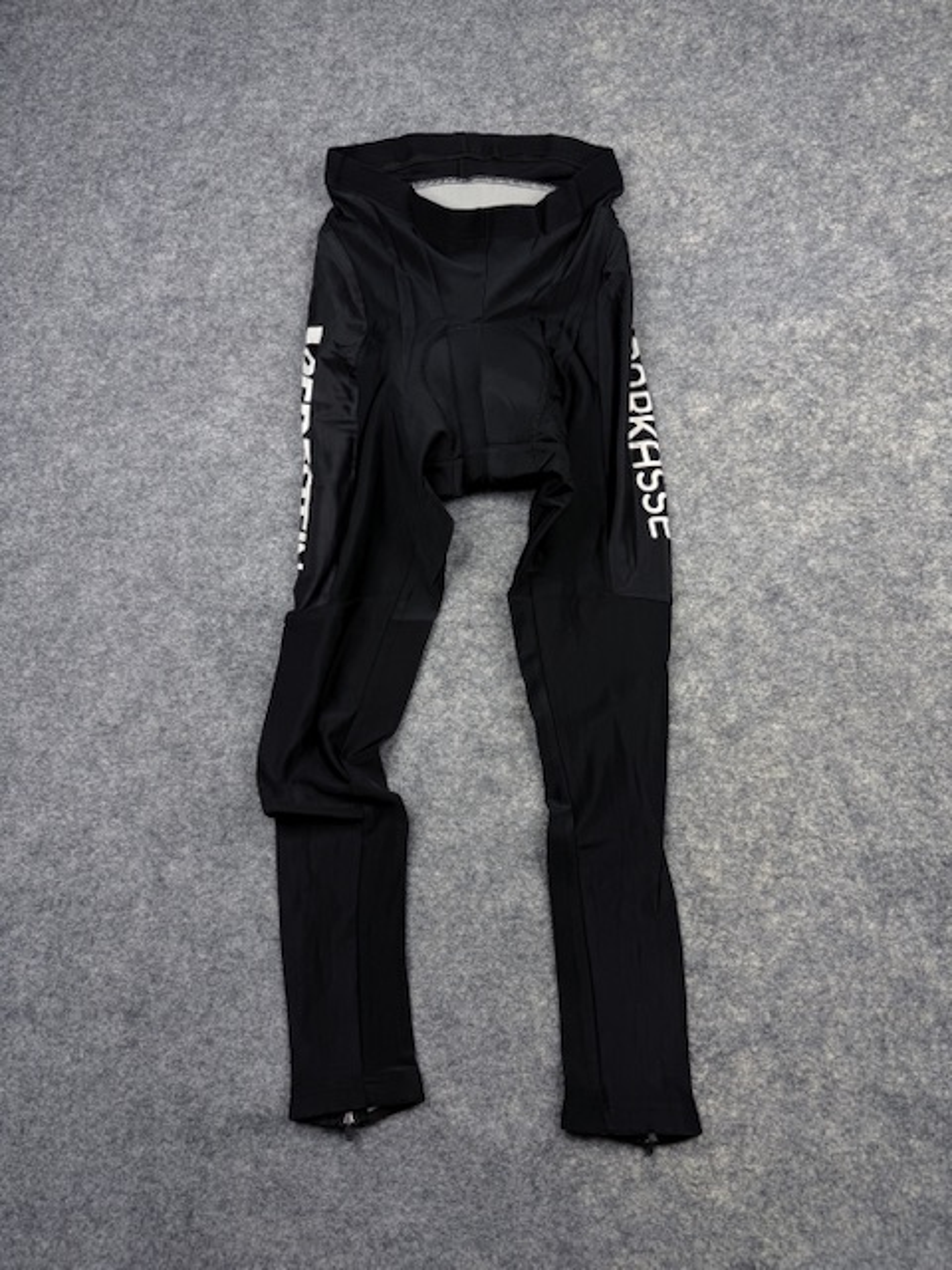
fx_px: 880
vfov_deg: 71.6
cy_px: 635
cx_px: 476
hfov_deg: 56.8
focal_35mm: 24
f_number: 1.78
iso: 64
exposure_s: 1/163
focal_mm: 6.76
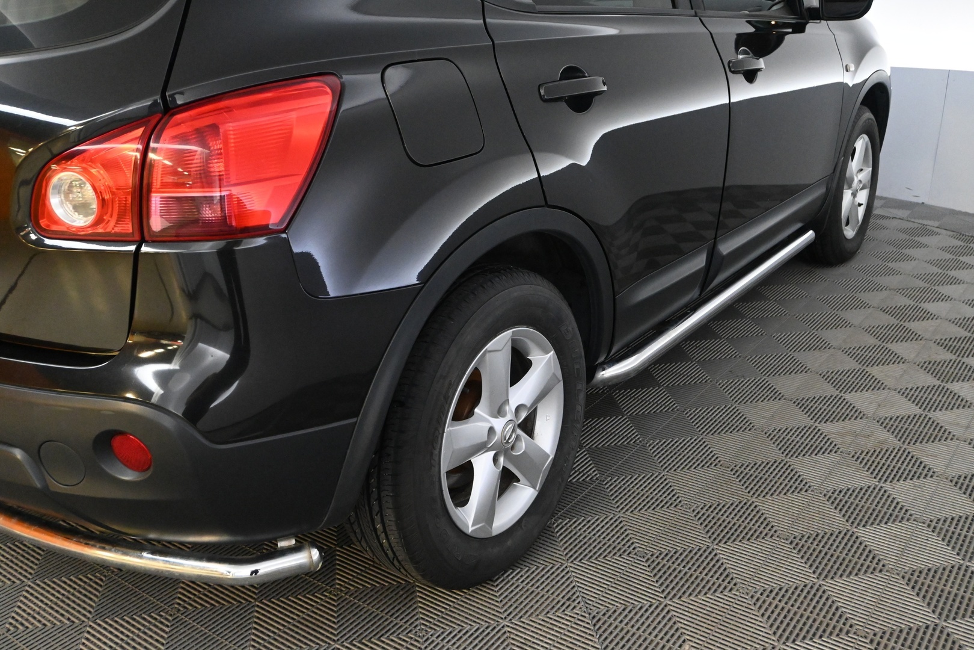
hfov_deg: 57.2
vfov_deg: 40.0
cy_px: 325
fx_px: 893
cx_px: 487
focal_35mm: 33
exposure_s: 1/100
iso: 5000
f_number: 5
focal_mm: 22
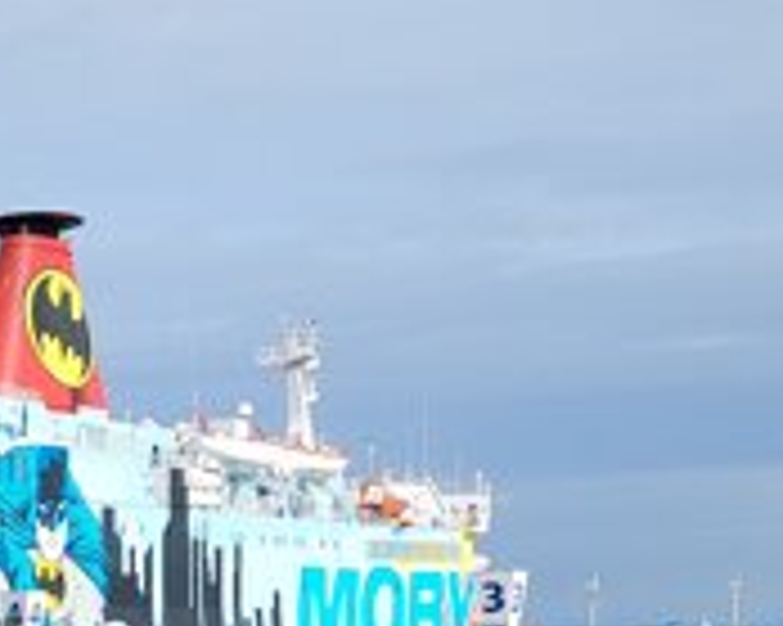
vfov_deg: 16.7
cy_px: 797
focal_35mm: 87
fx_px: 2015
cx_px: -338
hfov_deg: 19.6
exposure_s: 1/2052
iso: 40
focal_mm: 5.23
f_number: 1.8
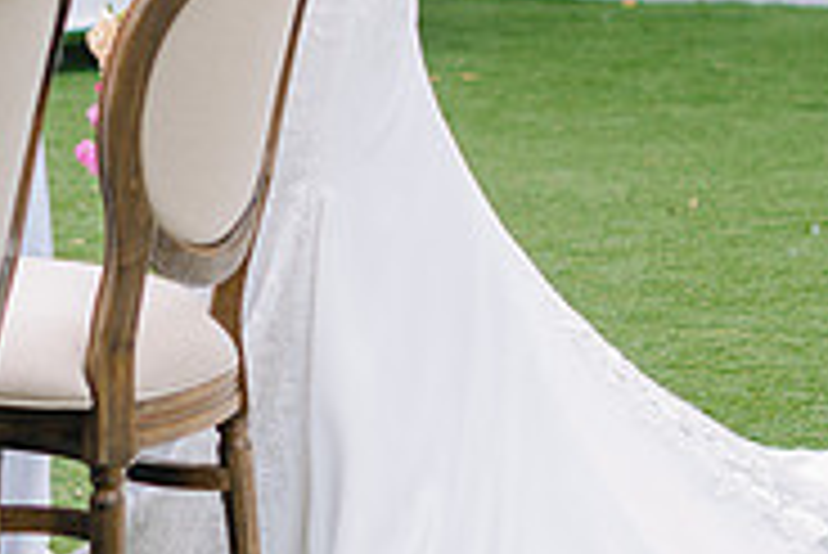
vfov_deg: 8.1
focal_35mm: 169
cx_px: 312
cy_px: -4
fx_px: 3890
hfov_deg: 12.1
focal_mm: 50
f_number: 2
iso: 50
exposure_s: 1/160
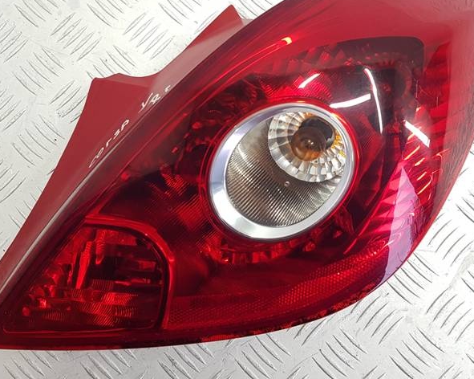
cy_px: 136
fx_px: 617
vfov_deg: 33.9
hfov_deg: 42.0
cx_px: 247
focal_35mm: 44
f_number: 1.7
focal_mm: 4.2
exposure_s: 1/50
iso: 80
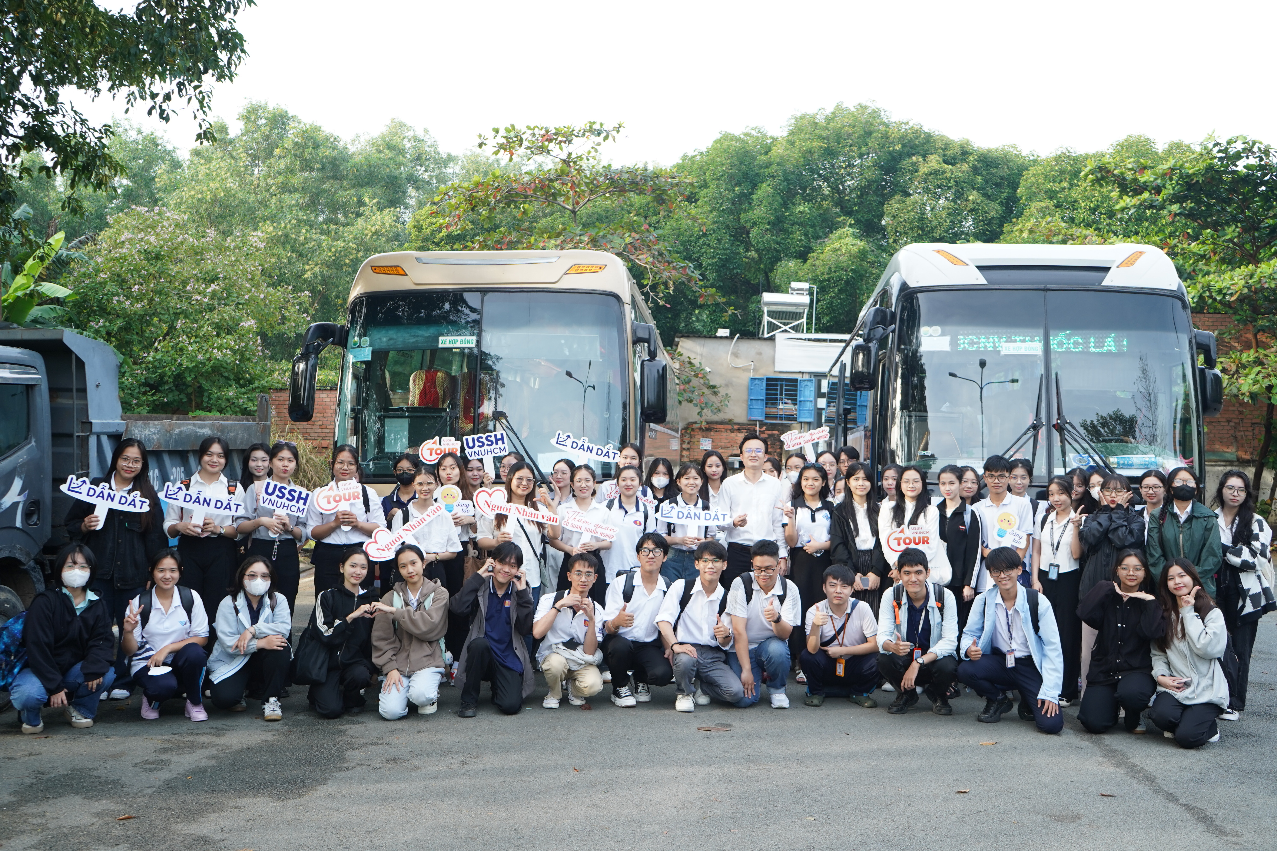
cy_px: 426
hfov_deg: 54.4
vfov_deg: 37.9
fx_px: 1241
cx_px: 638
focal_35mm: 35
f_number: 6.3
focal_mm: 35
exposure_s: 1/125
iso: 320
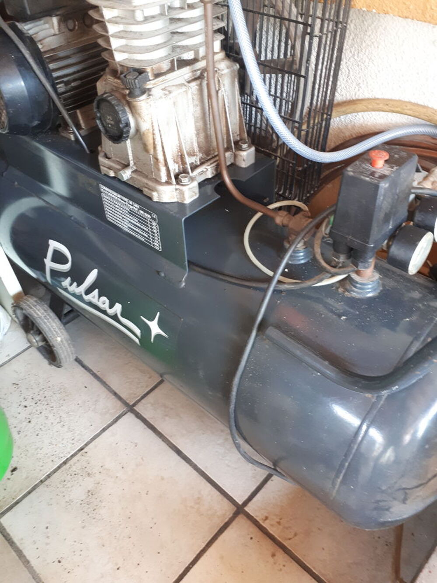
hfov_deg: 51.4
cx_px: 218
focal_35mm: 27
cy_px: 292
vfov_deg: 65.3
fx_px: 454
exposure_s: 1/25
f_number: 1.9
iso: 200
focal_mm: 3.6
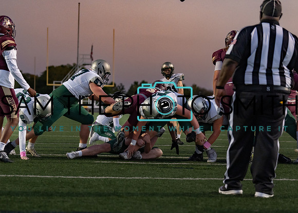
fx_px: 977
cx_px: 142
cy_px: 148
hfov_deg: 17.3
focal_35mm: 115
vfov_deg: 12.4
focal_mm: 79
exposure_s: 1/1000
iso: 1250
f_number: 2.8
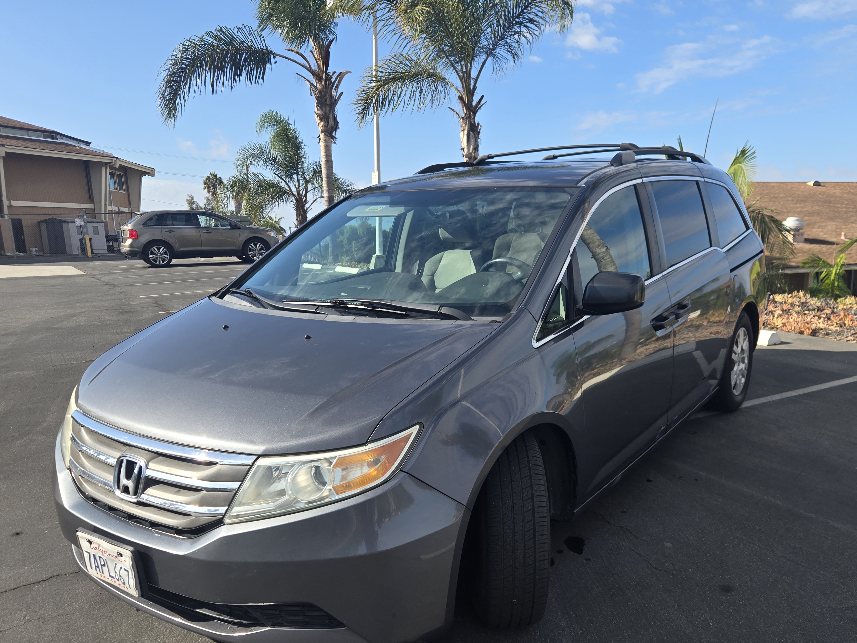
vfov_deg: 49.5
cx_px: 485
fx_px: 693
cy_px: 384
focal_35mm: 28
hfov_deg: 63.2
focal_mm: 5.4
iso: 25
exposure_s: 1/1123
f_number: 1.8
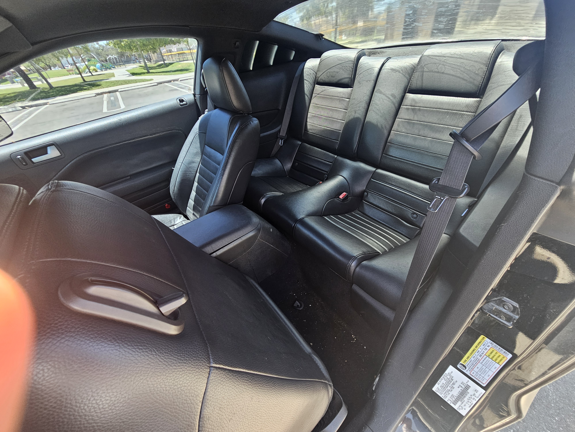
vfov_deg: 89.9
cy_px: 216
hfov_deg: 106.2
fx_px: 216
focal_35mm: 13
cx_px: 288
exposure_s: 1/120
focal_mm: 2.2
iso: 100
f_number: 2.2
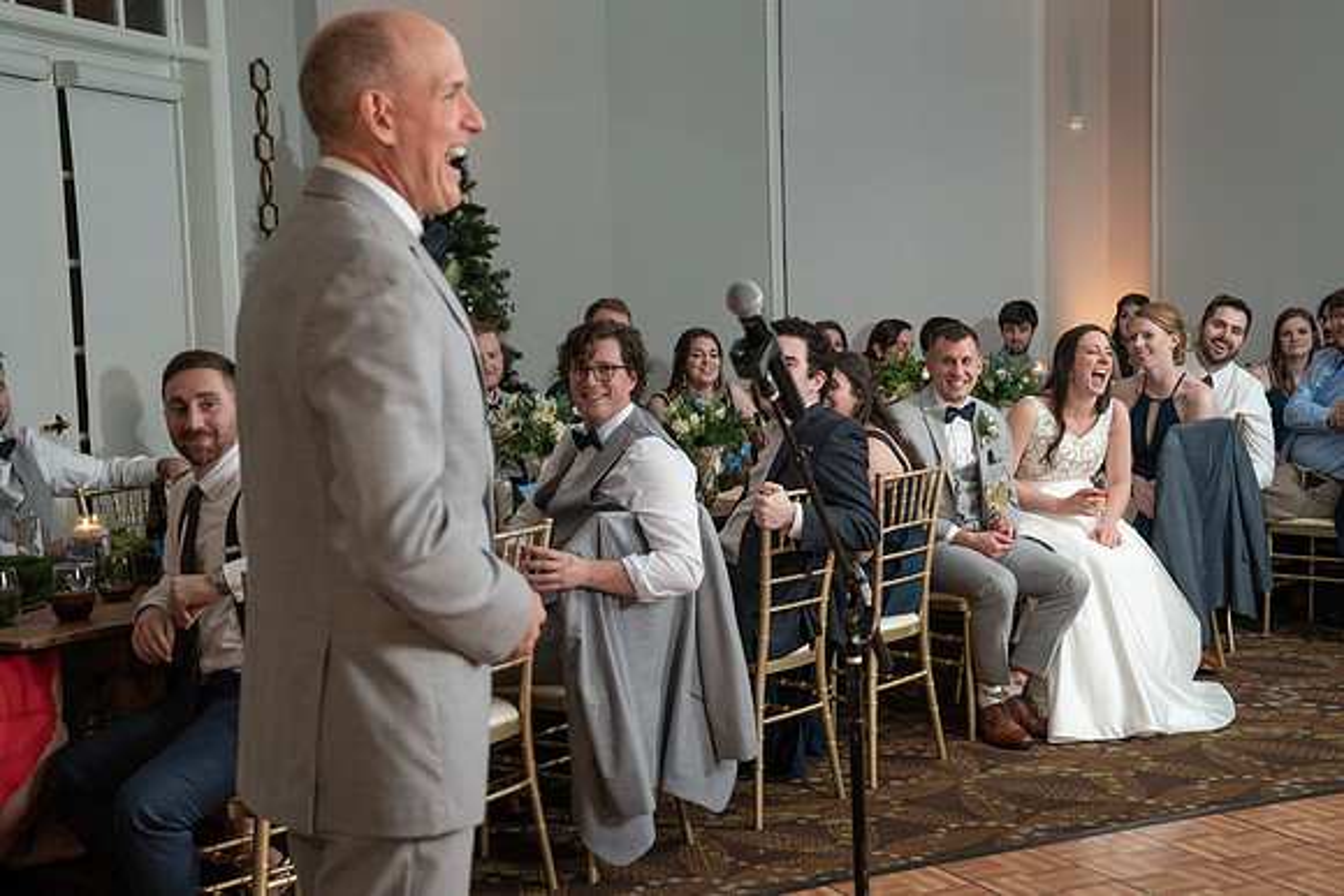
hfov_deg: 38.8
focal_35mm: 51
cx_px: 647
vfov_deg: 26.4
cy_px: 431
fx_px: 1910
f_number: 5
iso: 2000
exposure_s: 1/200
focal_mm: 48
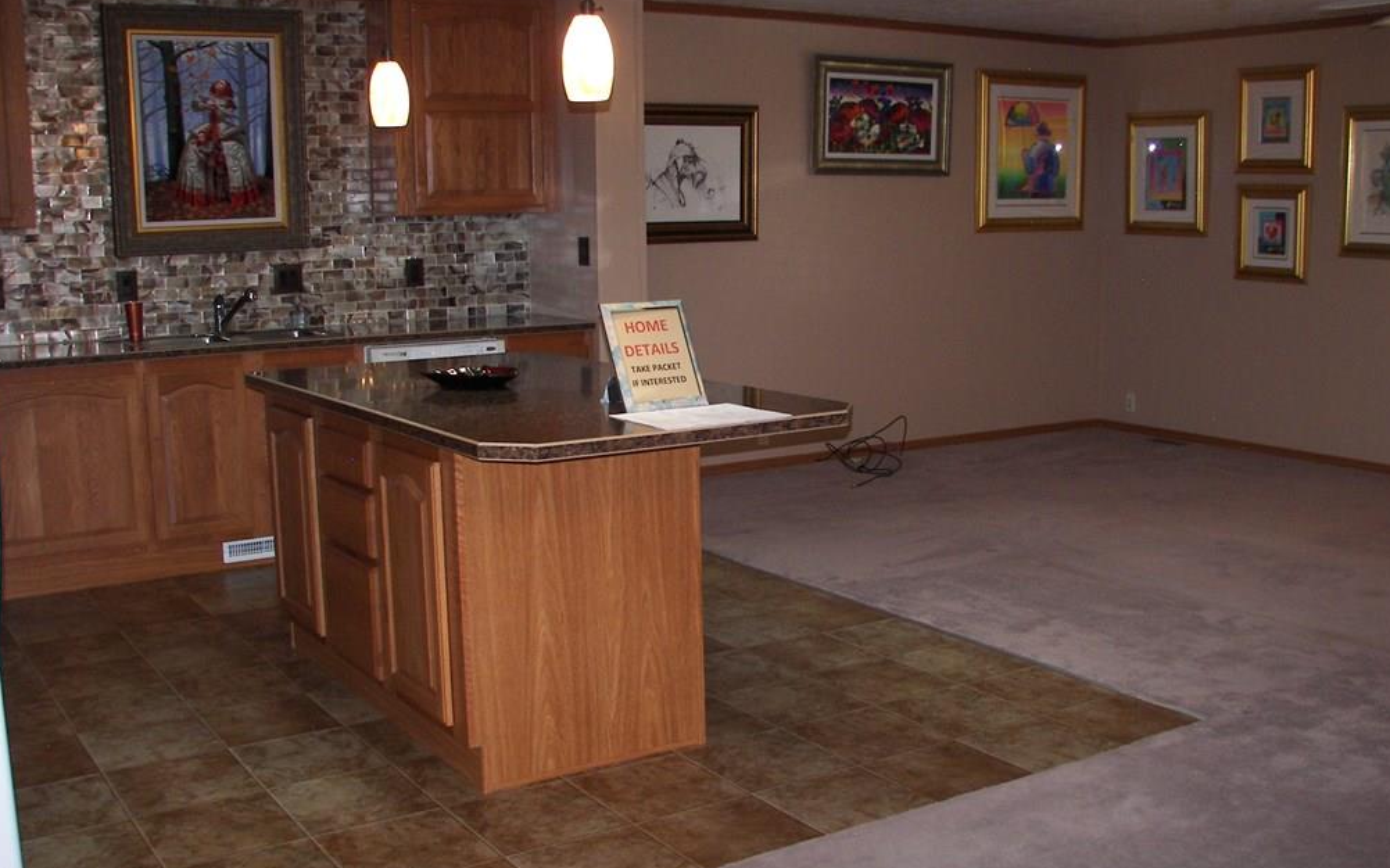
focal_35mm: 39
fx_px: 1477
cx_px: 698
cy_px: 434
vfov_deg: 32.8
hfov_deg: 50.4
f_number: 2.8
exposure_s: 1/30
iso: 100
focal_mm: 6
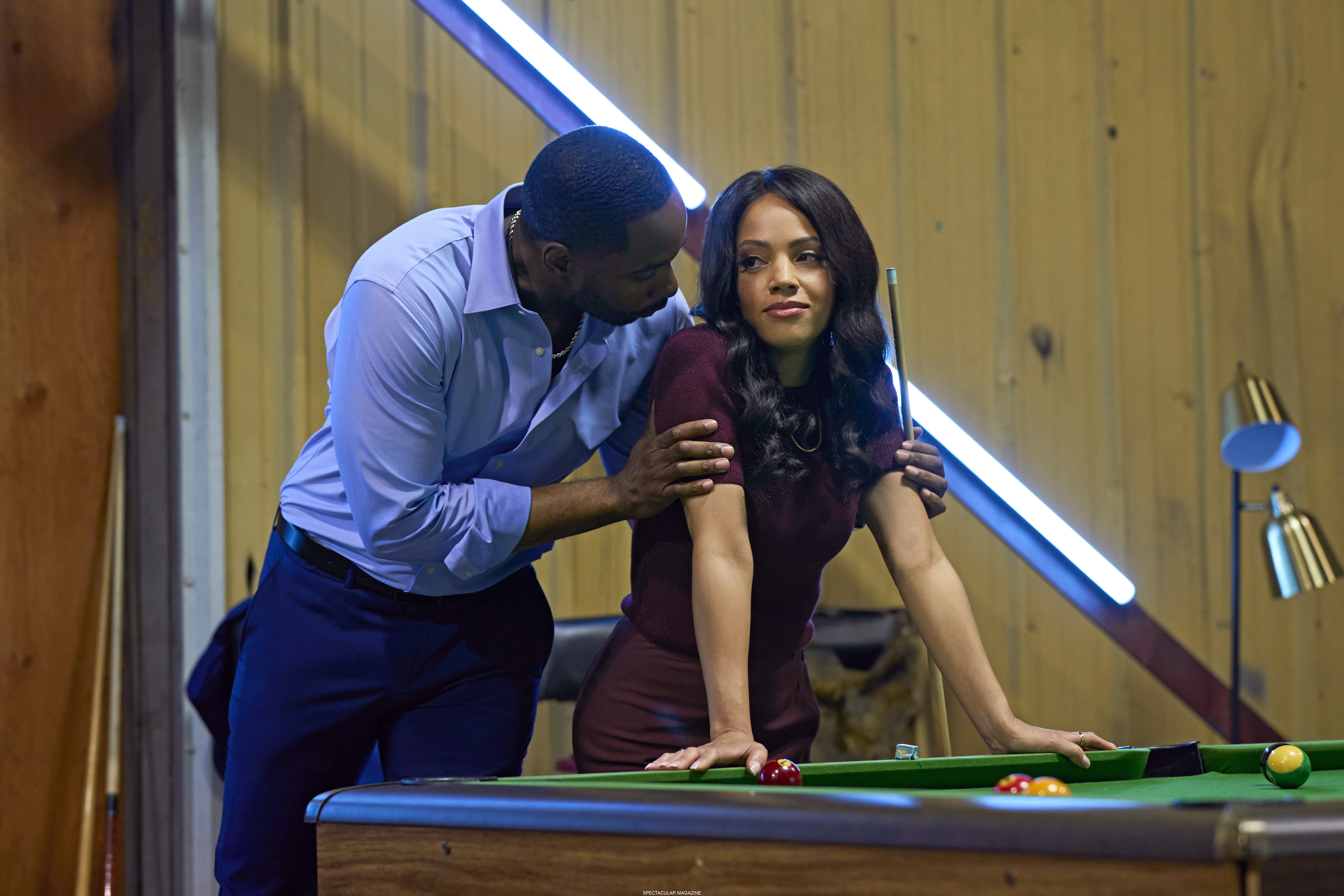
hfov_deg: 22.6
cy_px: 448
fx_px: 3360
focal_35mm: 90
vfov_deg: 15.2
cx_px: 672
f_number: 3.5
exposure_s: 1/200
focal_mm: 90
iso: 2500
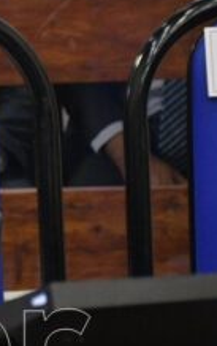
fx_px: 2572
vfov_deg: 7.7
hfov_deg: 4.8
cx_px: -207
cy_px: 169
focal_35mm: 272
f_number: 4.8
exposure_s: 1/160
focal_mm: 52
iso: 2000
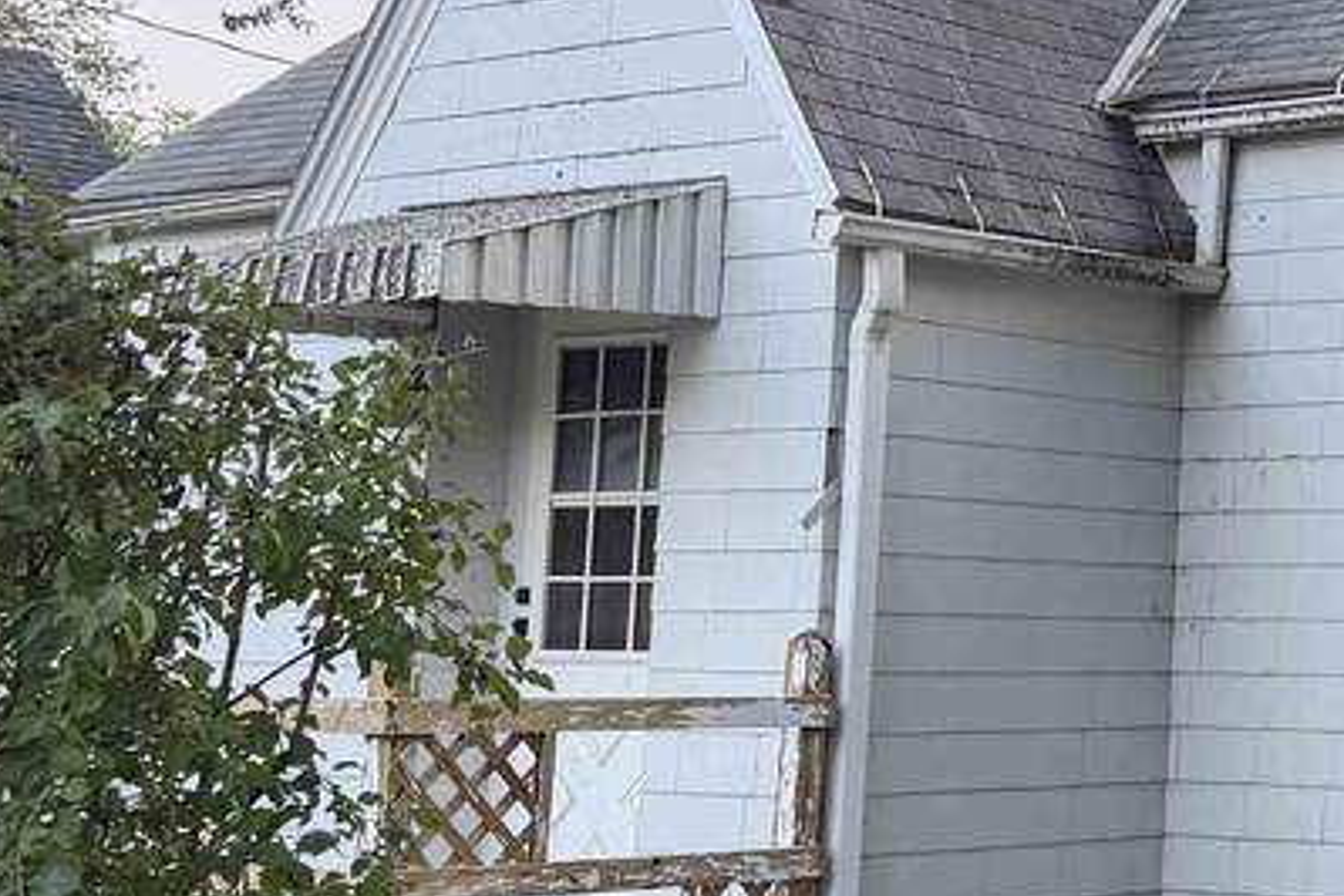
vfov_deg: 17.0
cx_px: 1755
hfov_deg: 22.6
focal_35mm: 80
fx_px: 2986
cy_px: 313
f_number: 1.78
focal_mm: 6.76
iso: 80
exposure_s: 1/170
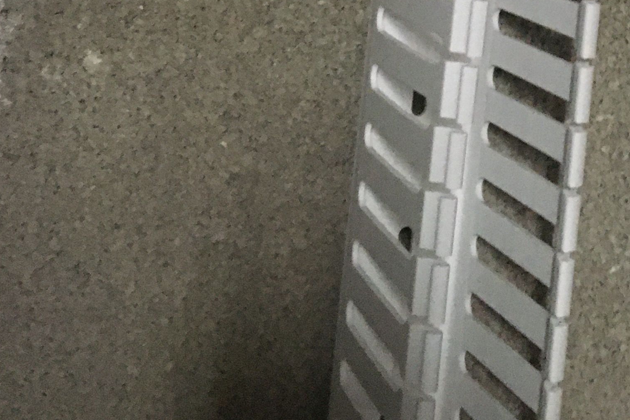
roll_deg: -3.3
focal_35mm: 80
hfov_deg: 24.4
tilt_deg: +0.8
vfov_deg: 15.7
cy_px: -211
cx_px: 602
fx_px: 1400
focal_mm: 4.15
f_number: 2.2
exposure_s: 1/20
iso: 200
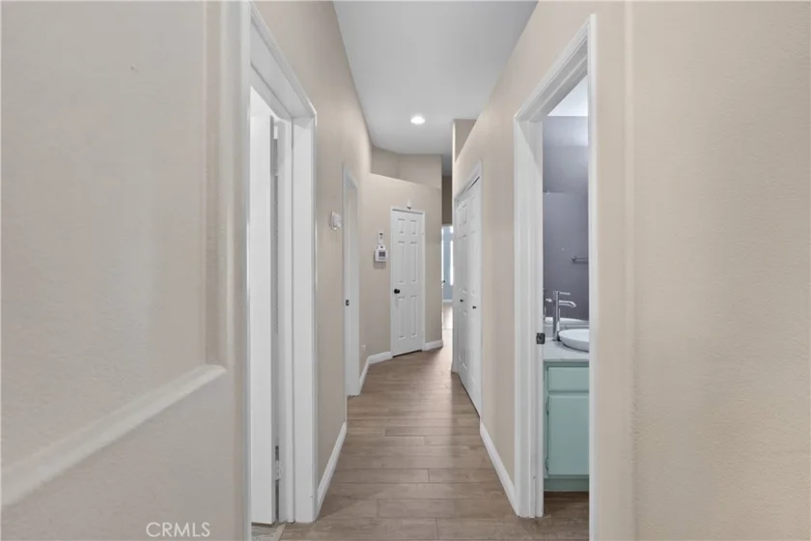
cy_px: 270
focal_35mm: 16
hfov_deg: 96.7
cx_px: 406
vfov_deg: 73.7
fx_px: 360
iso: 1250
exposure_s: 1/15
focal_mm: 16
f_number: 4
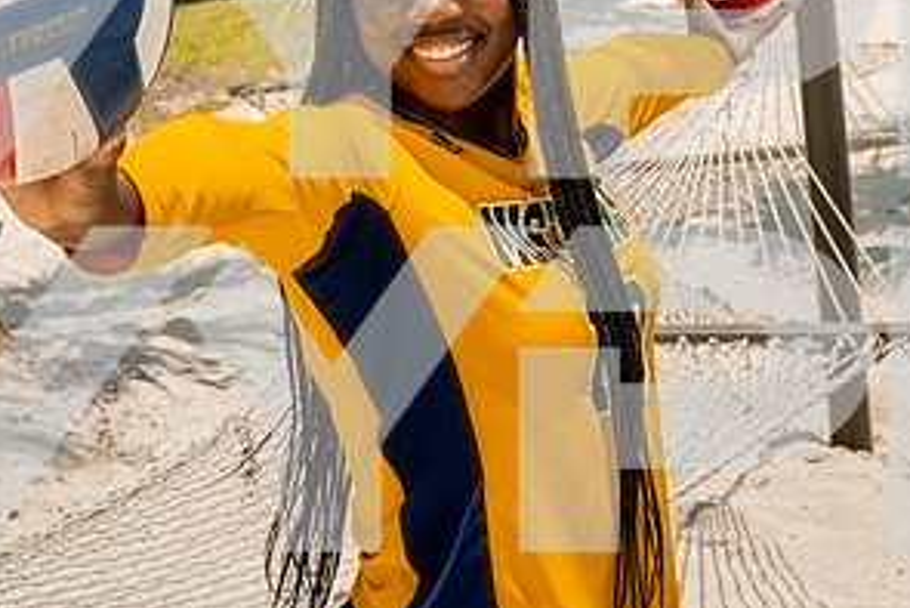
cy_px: 17
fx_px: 2832
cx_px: 469
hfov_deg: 18.3
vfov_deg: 12.1
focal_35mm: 112
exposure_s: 1/500
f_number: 10
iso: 250
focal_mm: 57
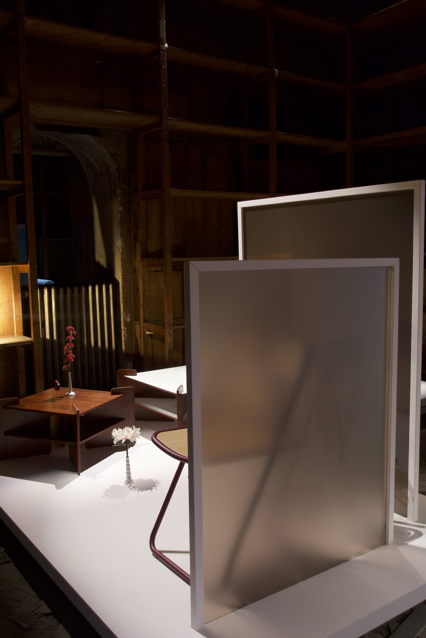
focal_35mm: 34
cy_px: 319
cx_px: 213
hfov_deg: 38.9
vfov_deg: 55.8
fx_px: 603
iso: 800
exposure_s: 1/25
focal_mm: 12.64
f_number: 2.8
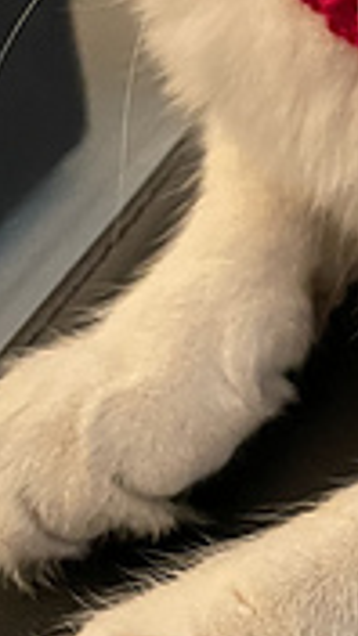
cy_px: -90
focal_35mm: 103
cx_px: 683
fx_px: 1738
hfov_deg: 10.9
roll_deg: -0.5
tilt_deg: -23.5
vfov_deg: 19.7
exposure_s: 1/33
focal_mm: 4.2
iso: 500
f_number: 1.6
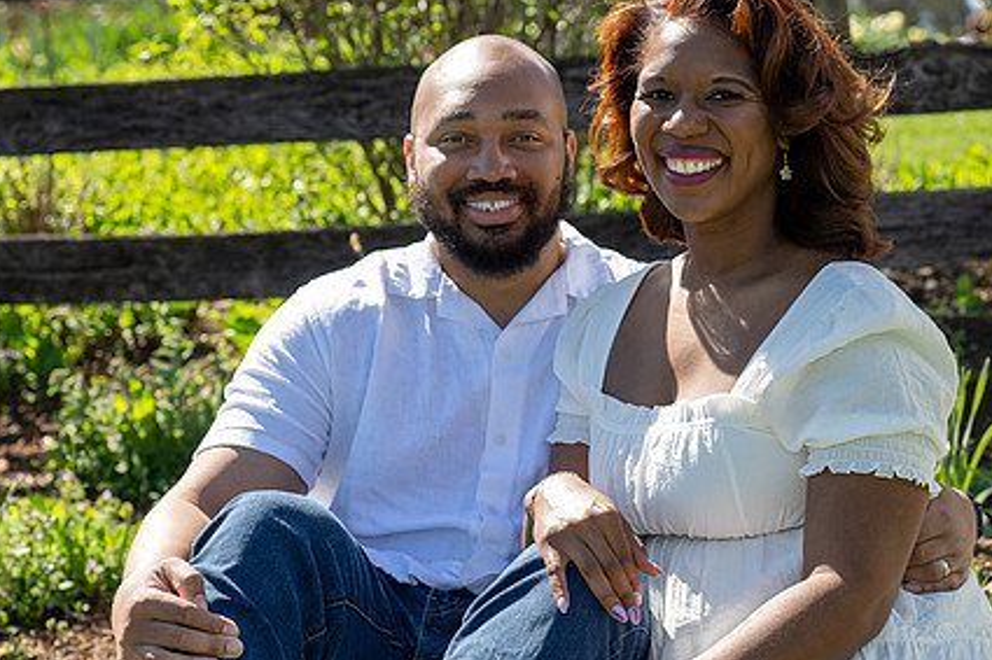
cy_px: 330
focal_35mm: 112
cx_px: 663
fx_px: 3085
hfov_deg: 18.2
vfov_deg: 12.2
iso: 125
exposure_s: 1/250
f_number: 5.6
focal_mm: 82
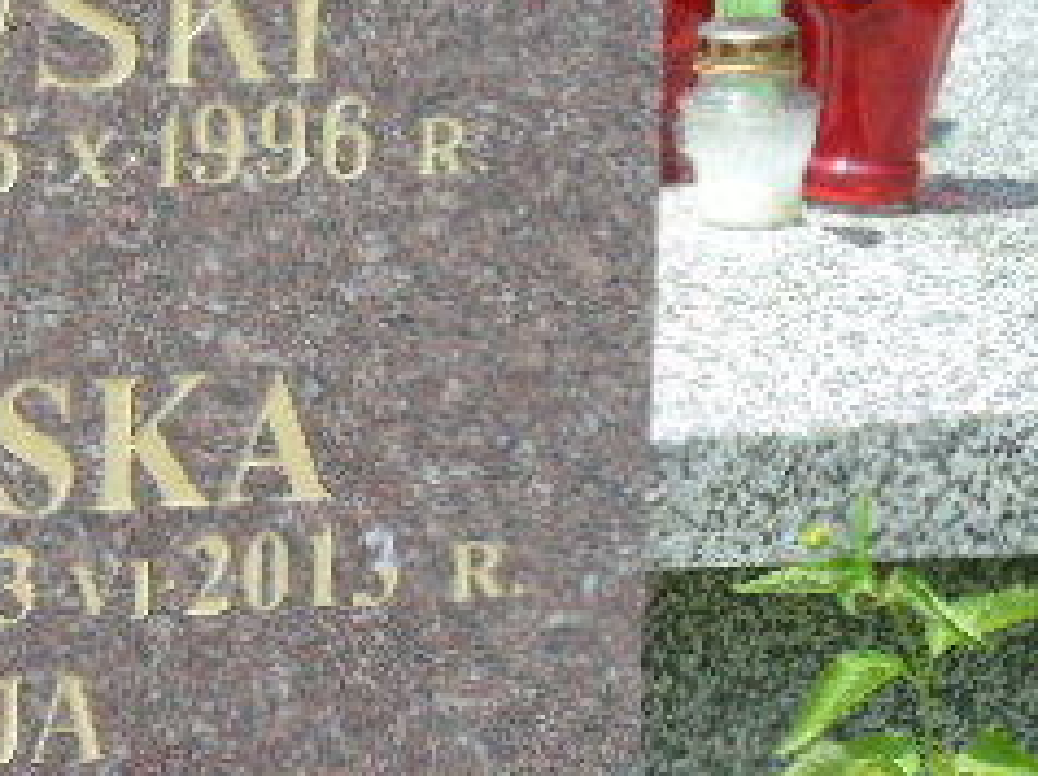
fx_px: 10005
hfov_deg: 5.9
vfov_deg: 4.4
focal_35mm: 334
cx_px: -279
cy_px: 323
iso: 80
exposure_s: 1/160
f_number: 4.6
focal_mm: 22
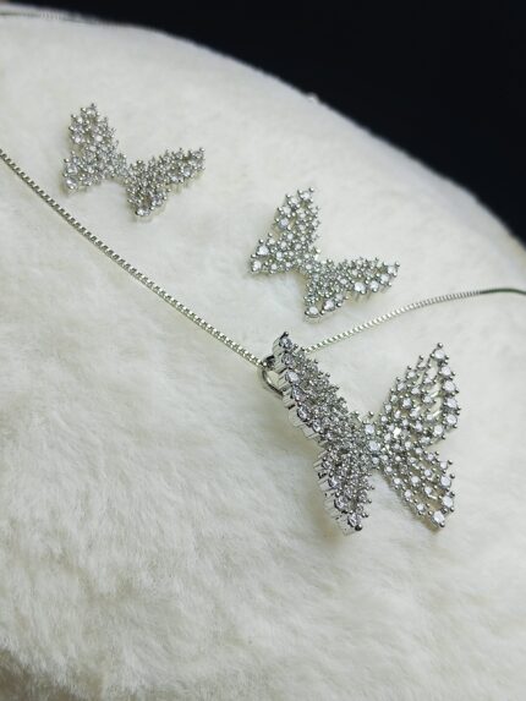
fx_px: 891
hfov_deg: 32.9
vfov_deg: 42.9
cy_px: 350
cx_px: 263
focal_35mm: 44
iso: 64
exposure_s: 1/126
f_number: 1.8
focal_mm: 3.98
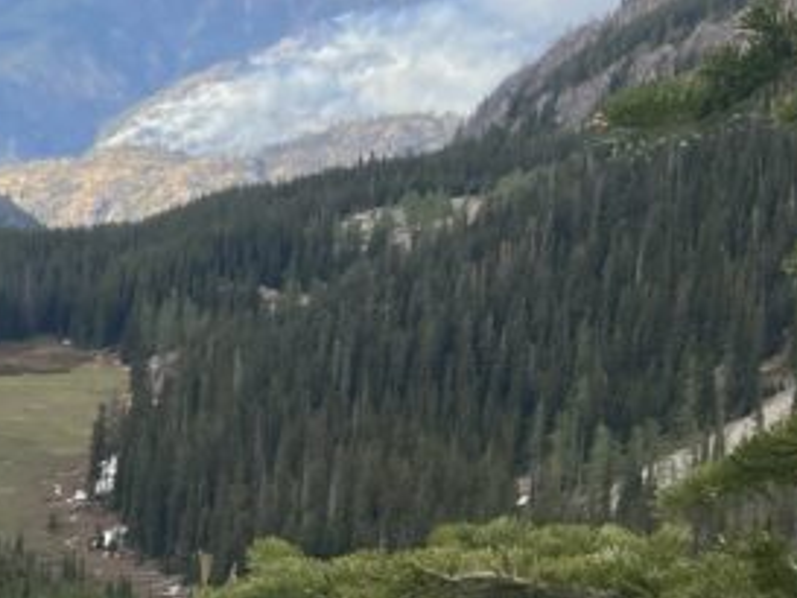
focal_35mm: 105
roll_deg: -0.5
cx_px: -514
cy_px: 508
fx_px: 2419
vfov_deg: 14.0
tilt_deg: -12.8
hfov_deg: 16.5
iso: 20
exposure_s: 1/783
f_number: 1.8
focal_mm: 3.99
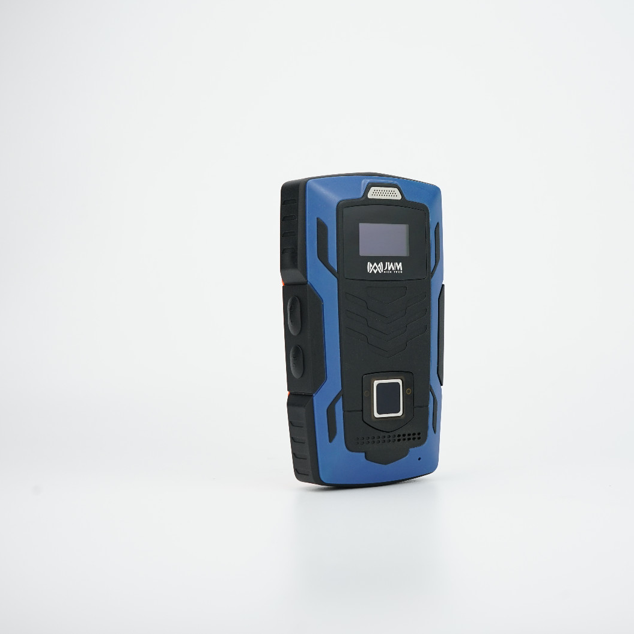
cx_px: 384
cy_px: 314
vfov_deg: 29.6
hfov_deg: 29.5
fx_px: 1202
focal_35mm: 58
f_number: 8
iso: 250
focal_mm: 45
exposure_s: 1/60
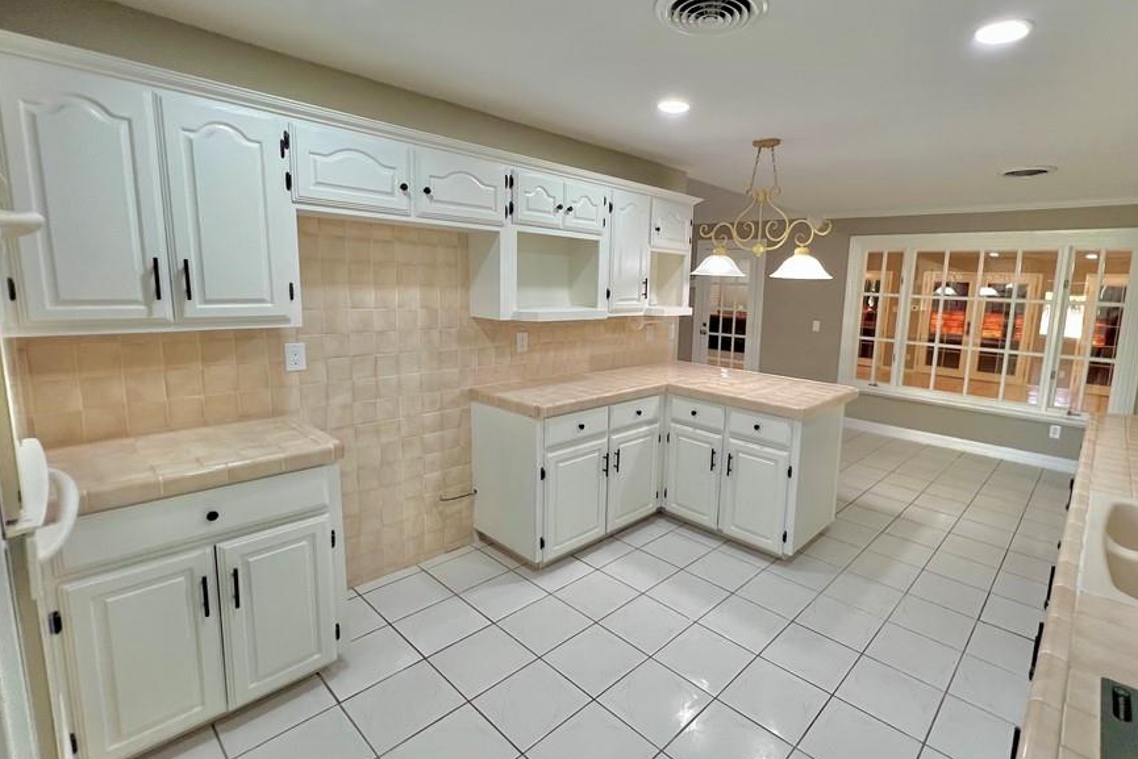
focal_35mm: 16
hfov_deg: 96.1
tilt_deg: -8.9
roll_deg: -2.1
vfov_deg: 73.7
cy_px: 364
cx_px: 647
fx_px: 506
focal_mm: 1.57
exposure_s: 1/120
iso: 160
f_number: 1.8
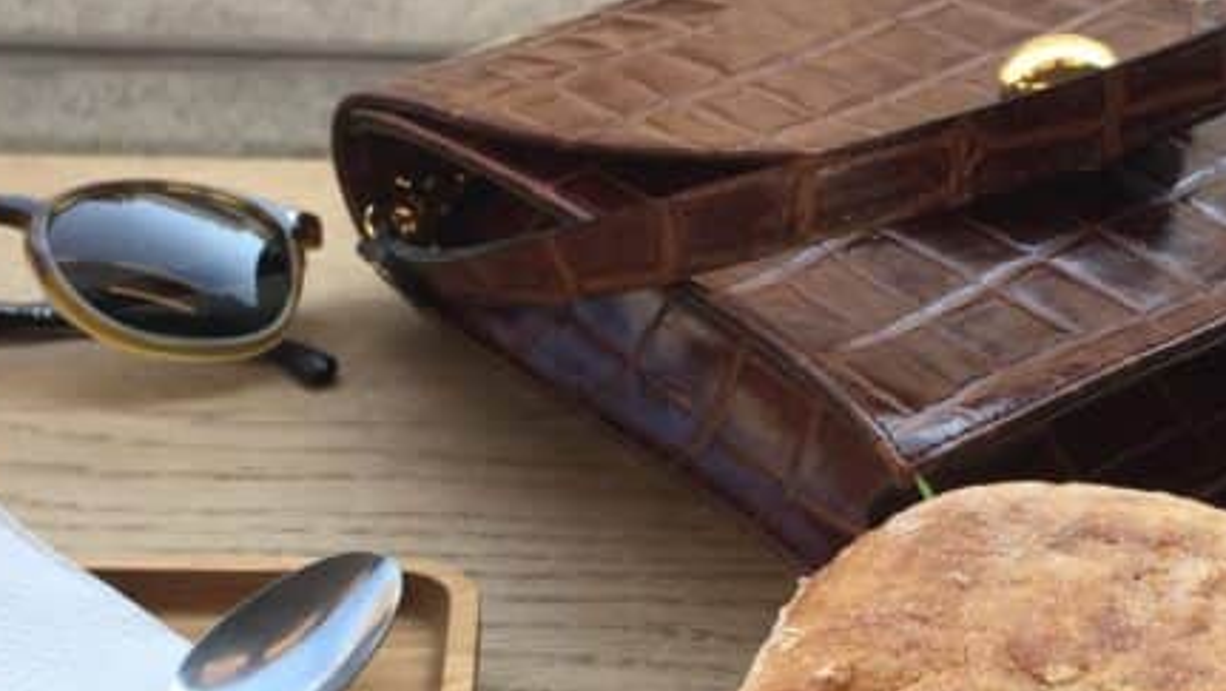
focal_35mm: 75
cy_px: 717
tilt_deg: -30.7
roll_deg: -1.8
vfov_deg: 15.8
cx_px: 646
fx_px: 2440
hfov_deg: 28.2
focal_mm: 4.15
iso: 32
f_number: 2.2
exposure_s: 1/146
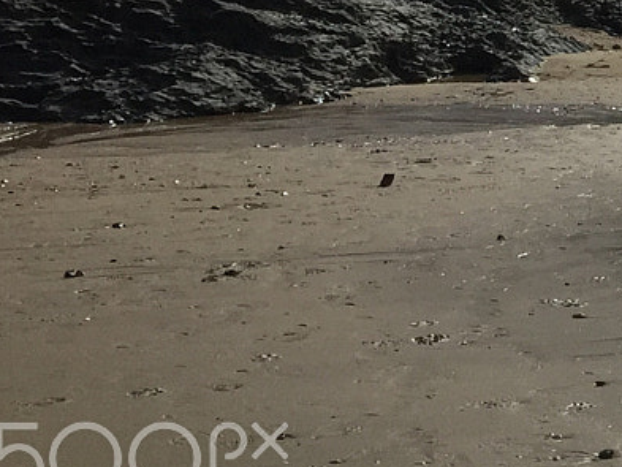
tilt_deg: +3.6
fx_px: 2121
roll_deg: -0.1
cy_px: -283
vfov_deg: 11.9
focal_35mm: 118
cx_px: 1162
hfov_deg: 14.4
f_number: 2.2
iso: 32
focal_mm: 4.15
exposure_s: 1/13333
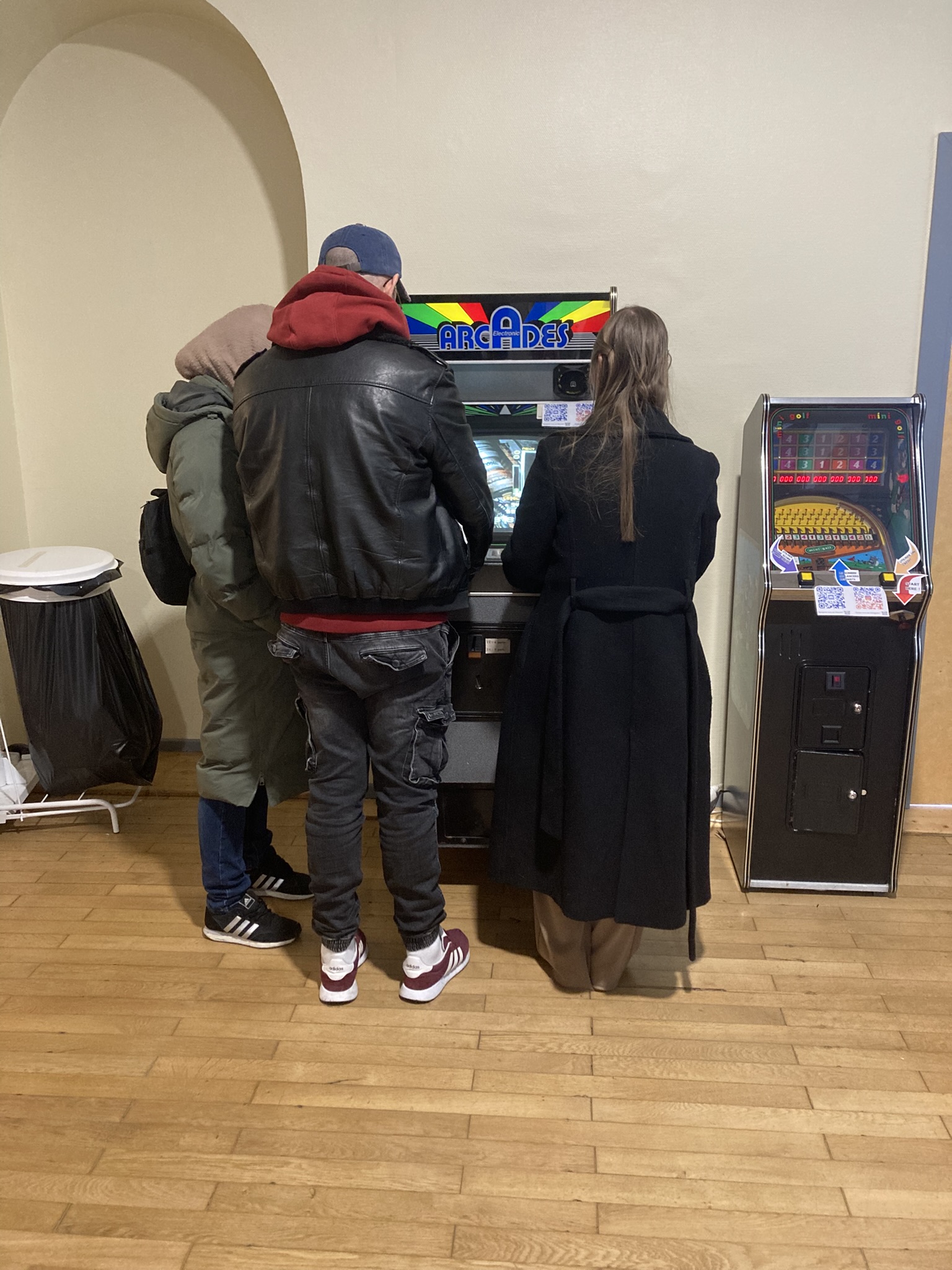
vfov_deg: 63.4
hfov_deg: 49.7
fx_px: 1027
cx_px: 476
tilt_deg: -10.9
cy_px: 635
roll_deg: -0.2
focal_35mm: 28
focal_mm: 3.99
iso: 400
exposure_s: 1/30
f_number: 1.8
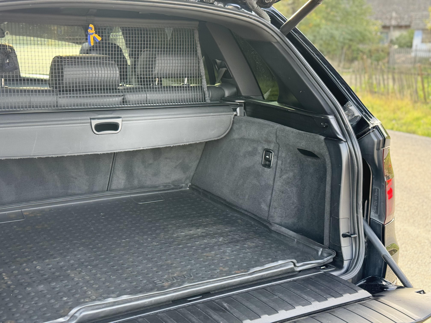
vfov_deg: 30.3
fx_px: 598
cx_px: 216
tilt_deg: -11.5
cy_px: 162
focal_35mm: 48
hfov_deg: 39.7
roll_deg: -1.0
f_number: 1.78
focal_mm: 6.76
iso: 100
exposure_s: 1/119
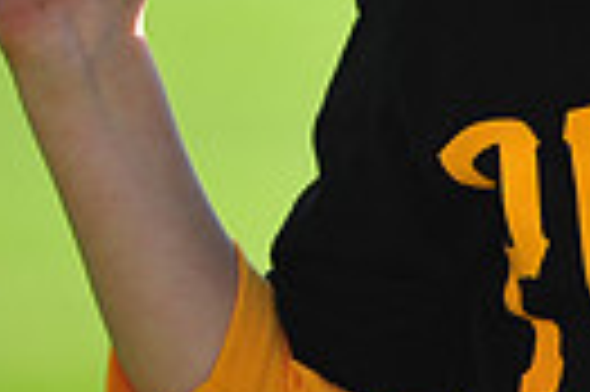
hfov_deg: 2.3
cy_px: -153
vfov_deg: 1.6
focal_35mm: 884
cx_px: 847
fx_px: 14470
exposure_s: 1/800
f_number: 4
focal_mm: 200
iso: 200
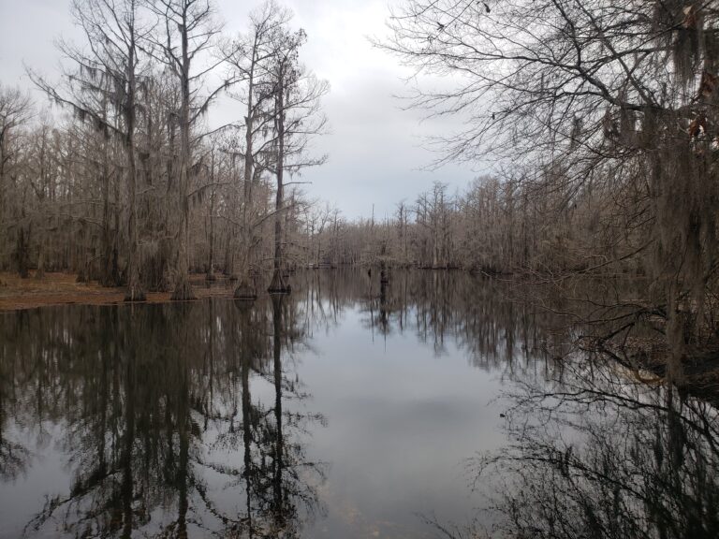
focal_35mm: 26
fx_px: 540
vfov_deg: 53.1
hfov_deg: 67.3
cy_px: 270
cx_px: 360
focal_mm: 4.3
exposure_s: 1/60
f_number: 2.4
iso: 50
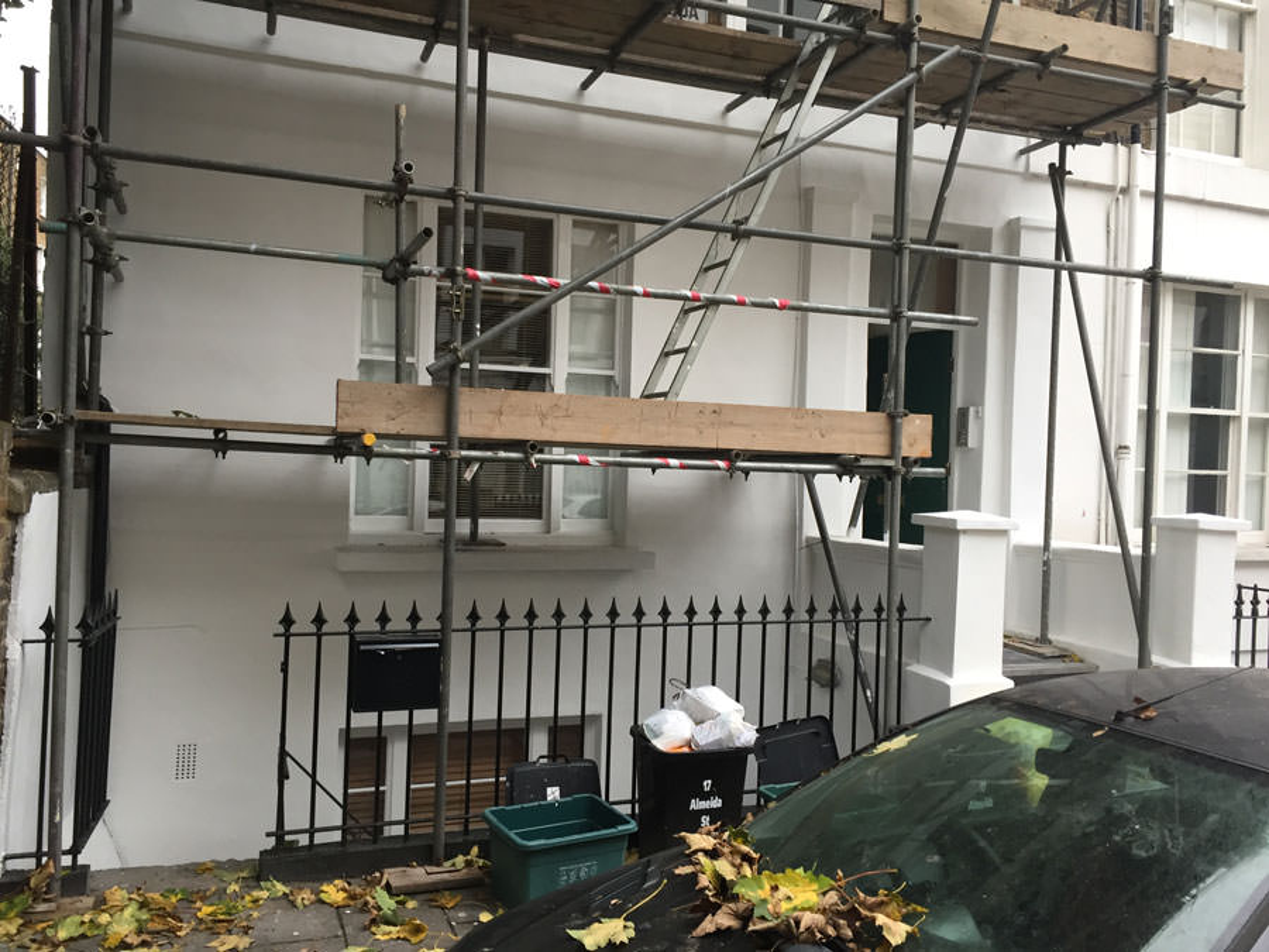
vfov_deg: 48.2
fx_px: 1063
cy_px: 476
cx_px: 634
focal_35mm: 29
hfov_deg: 61.7
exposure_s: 1/33
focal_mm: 4.15
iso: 40
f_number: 2.2
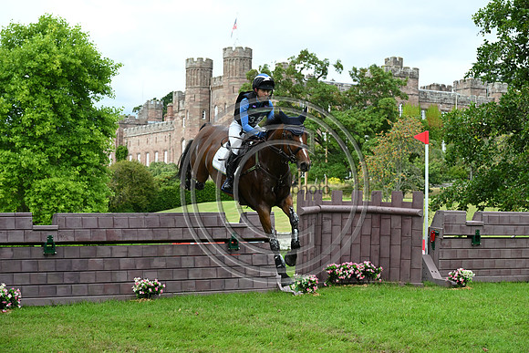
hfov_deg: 28.8
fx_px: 1029
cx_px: 264
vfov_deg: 19.5
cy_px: 176
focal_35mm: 70
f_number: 6.3
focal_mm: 70
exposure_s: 1/1250
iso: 1400
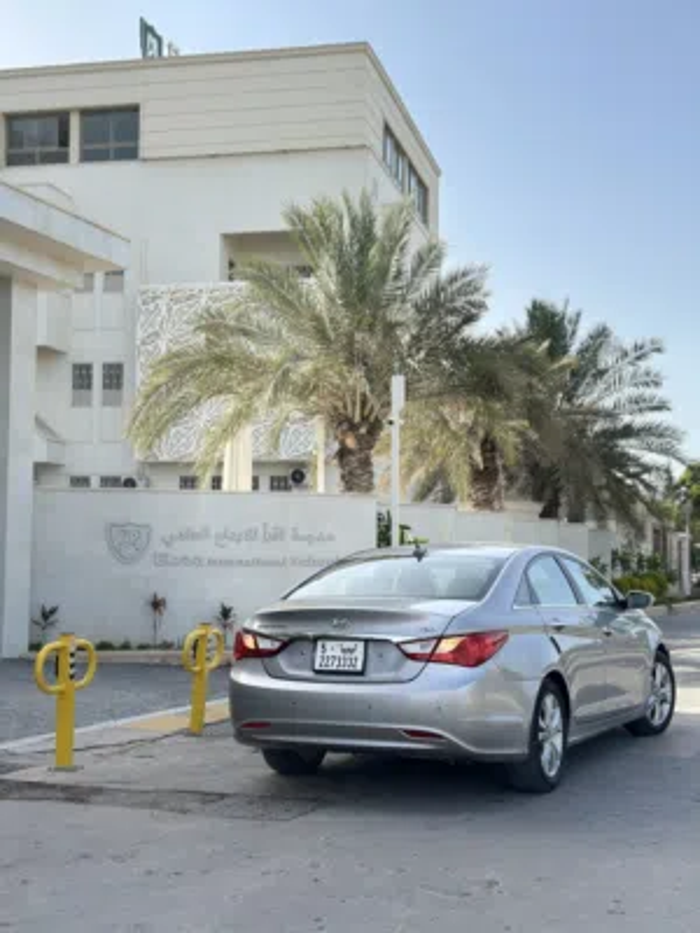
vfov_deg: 39.7
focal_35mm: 48
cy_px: 466
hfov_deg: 30.3
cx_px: 350
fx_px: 1294
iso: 100
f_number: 1.78
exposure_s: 1/2667
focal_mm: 6.86
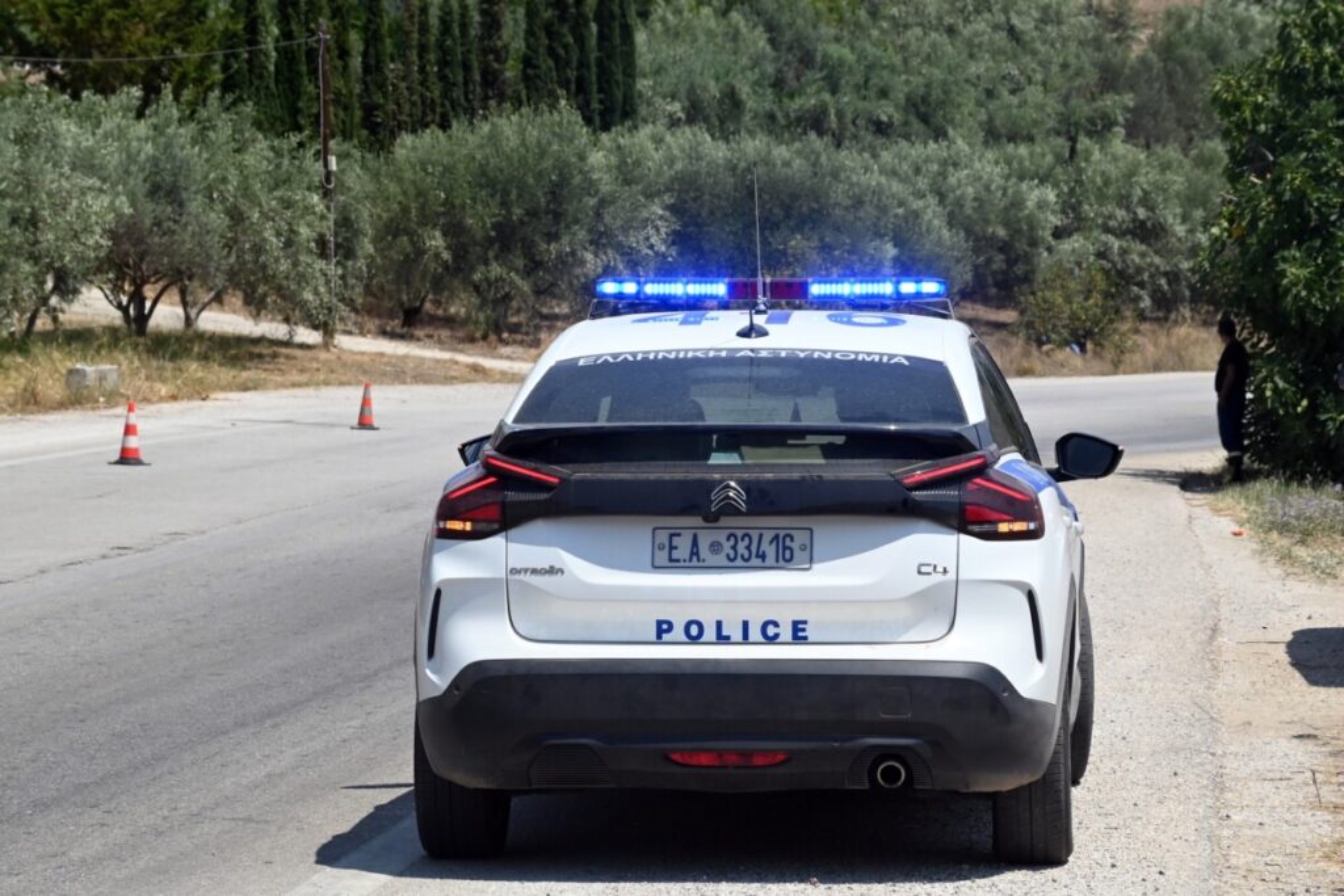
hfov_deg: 13.7
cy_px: 448
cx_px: 672
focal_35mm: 150
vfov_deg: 9.2
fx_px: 5600
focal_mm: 100
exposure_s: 1/2000
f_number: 13
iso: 1000
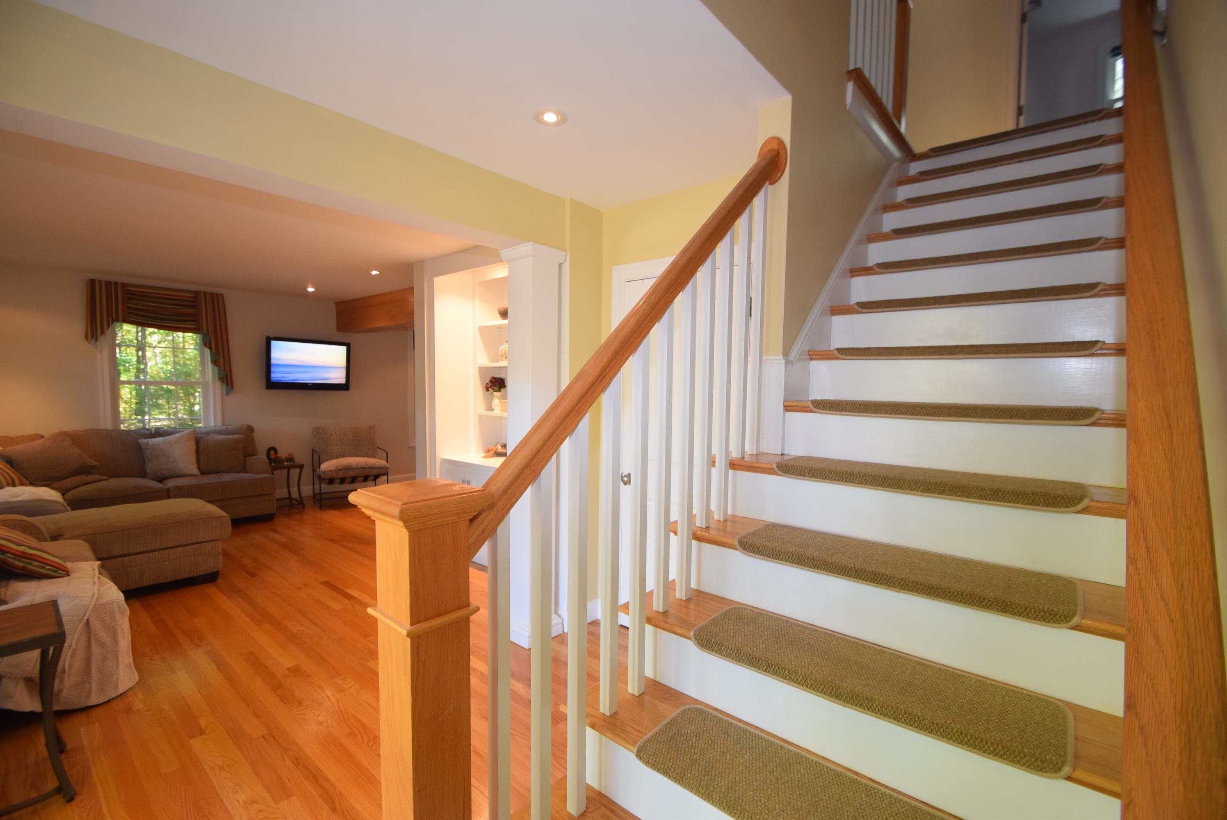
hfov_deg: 100.3
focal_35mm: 15
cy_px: 410
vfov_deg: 77.4
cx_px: 614
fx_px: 512
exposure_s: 1/60
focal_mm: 10
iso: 800
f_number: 4
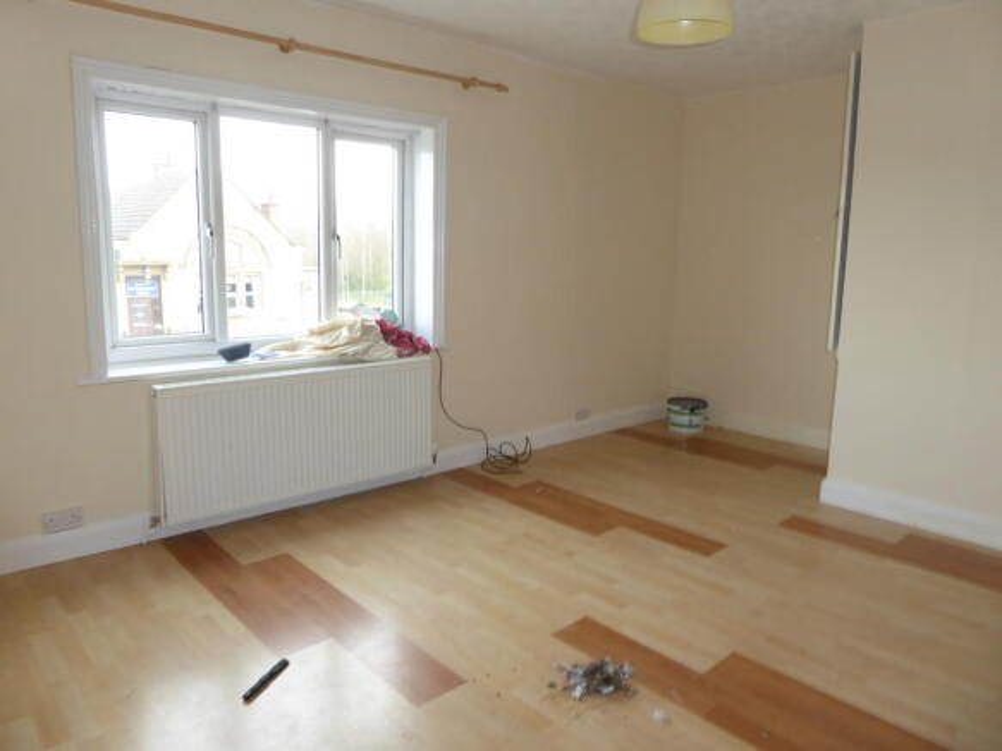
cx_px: 501
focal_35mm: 24
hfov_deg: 71.6
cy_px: 376
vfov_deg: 56.8
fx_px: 695
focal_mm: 4.3
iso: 160
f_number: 3.3
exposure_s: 1/60
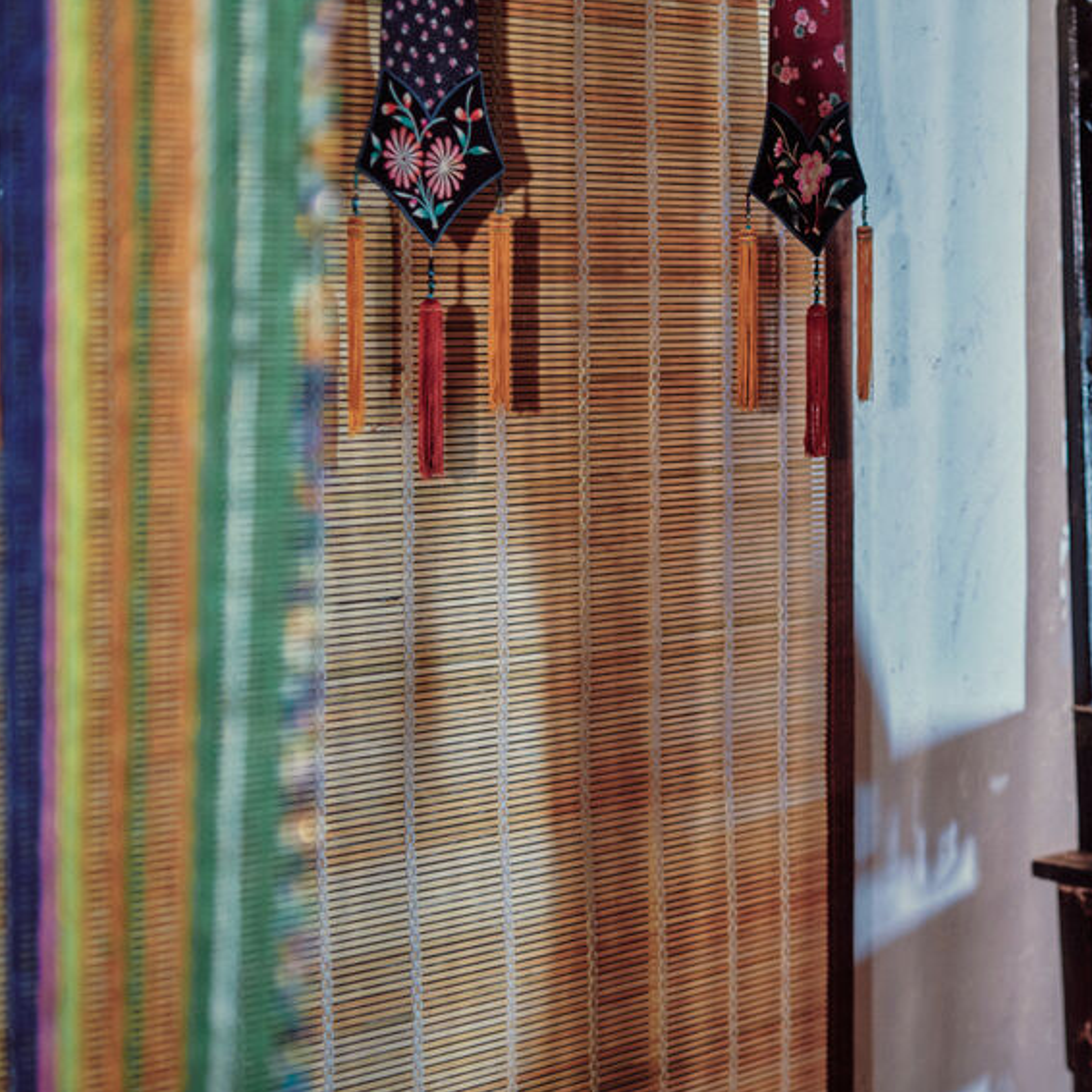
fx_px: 2677
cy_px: 585
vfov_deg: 23.1
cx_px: 1065
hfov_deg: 22.3
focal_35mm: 75
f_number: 2
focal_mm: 50
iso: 640
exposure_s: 1/200
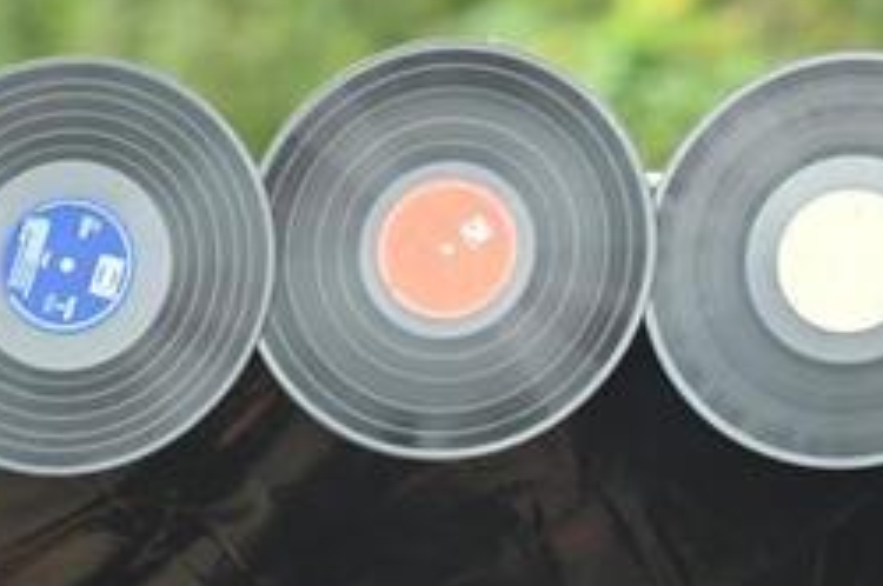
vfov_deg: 1.0
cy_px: 1107
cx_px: 742
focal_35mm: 1428
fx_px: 34980
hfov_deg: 1.4
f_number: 5.6
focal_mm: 360
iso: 560
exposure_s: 1/250
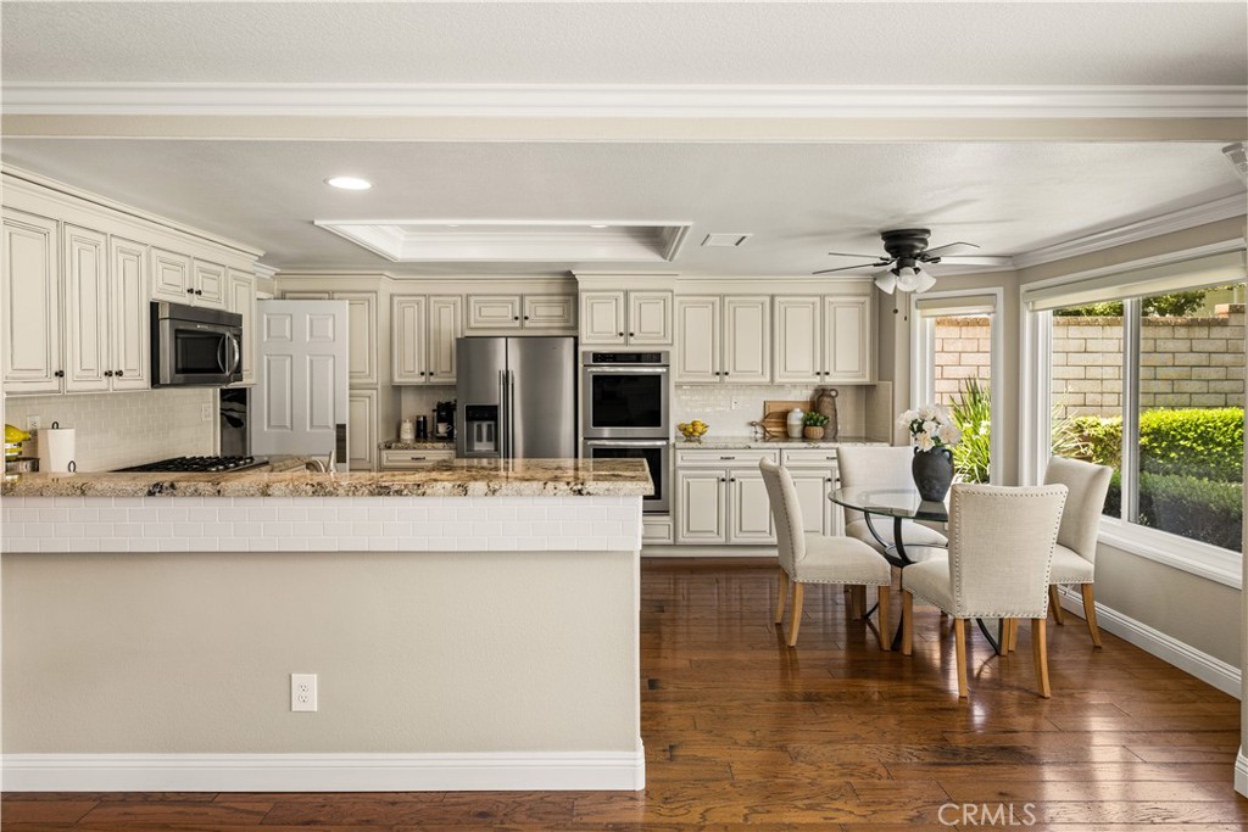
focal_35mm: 19
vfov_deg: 64.6
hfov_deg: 86.9
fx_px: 659
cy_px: 416
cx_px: 624
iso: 100
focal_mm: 19
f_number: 6.3
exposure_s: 1/13
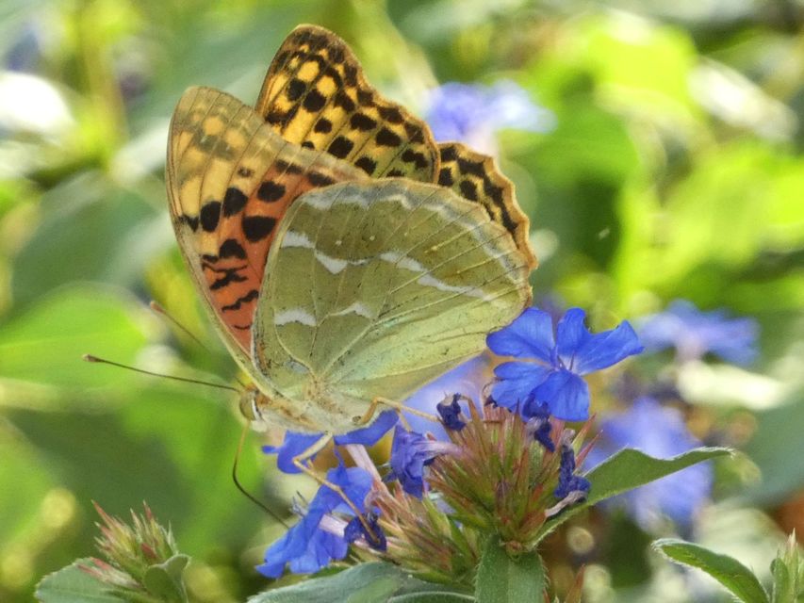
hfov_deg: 3.4
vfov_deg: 2.5
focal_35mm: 584
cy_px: 302
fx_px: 13566
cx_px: 402
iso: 500
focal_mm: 104.7
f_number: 5.6
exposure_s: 1/125
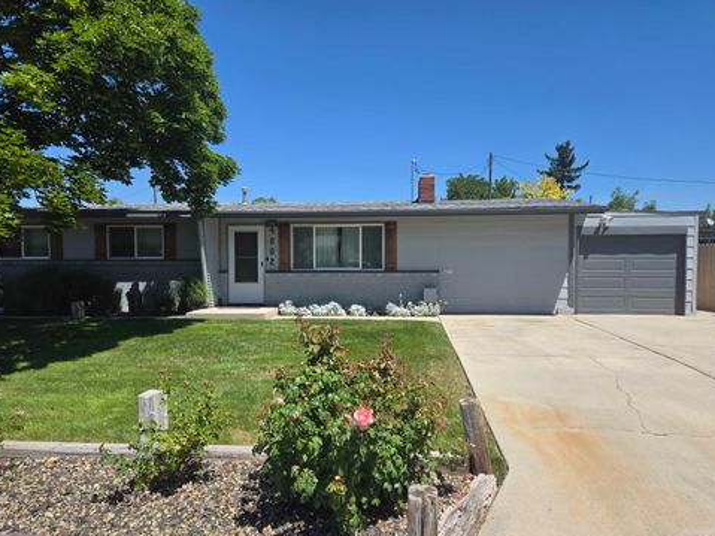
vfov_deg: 56.8
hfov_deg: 71.6
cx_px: 366
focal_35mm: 24
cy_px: 277
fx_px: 496
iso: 25
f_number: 1.8
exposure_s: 1/1925
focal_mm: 5.4
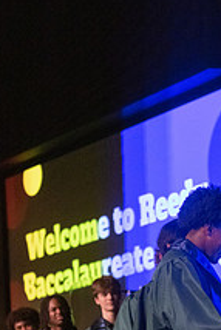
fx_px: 1351
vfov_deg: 13.8
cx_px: 209
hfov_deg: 9.3
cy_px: 327
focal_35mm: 147
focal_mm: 70
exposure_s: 1/1000
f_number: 2.8
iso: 16000
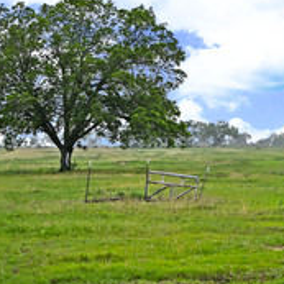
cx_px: 374
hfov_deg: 12.8
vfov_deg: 13.2
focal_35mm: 132
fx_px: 1225
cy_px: 195
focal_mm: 28
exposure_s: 1/125
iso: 64
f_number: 5.6
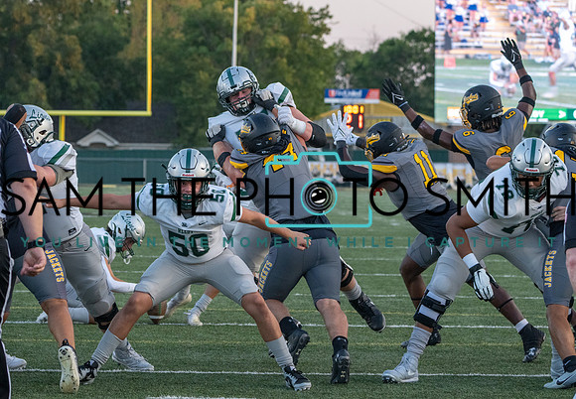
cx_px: 189
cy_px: 171
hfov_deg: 12.6
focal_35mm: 161
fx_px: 2602
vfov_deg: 8.8
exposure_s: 1/1000
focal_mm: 119
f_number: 5.6
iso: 2500
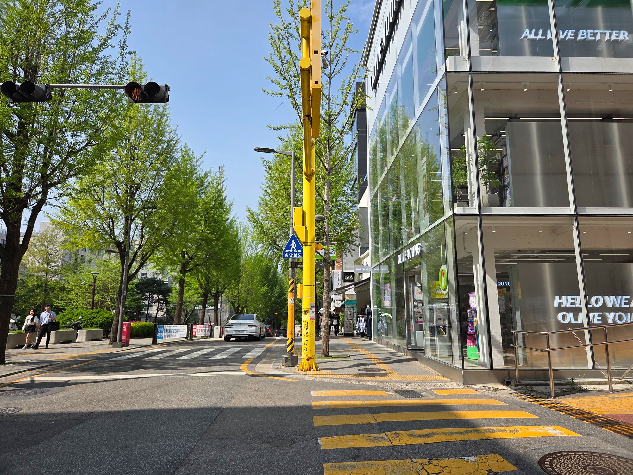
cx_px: 316
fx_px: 421
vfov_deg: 58.9
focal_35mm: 23
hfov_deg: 73.9
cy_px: 238
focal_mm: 5.4
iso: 80
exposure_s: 1/4663
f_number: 1.8
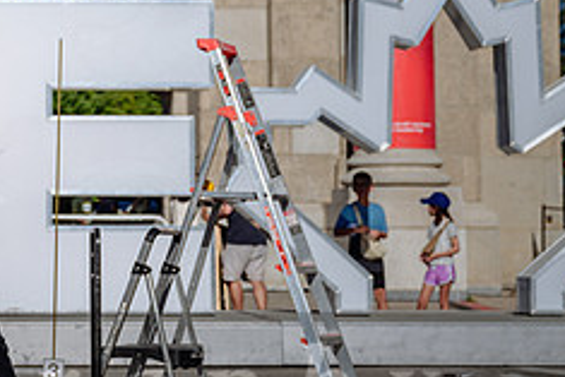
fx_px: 2136
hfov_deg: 14.7
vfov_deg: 10.1
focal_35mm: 136
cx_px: -53
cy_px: 64
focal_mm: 55
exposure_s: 1/500
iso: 64
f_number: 4
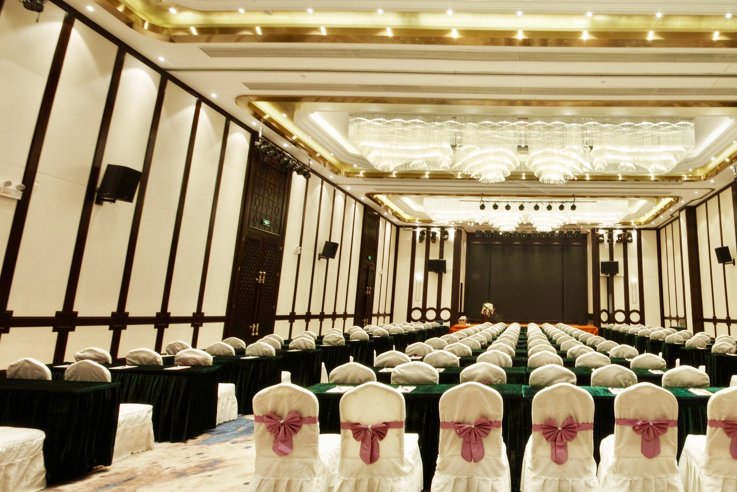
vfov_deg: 70.4
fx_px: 348
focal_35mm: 17
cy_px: 243
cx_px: 515
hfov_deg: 88.5
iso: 100
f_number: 16
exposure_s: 2
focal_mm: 8
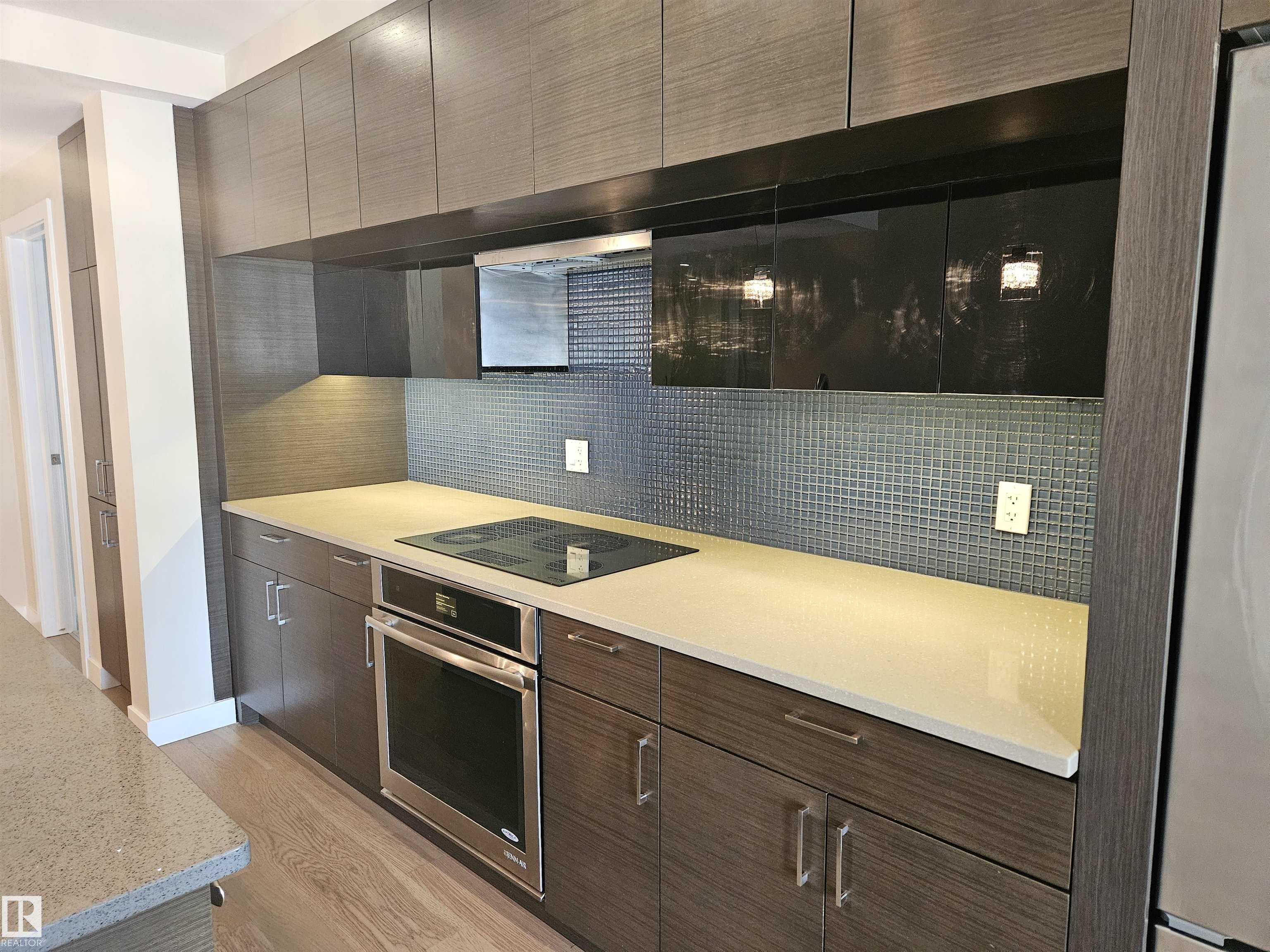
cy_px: 476
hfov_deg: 73.9
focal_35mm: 23
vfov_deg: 58.9
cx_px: 635
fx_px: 844
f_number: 1.8
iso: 800
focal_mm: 5.4
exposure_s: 1/120
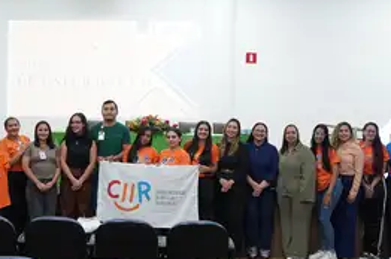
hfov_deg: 36.2
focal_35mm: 55
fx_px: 597
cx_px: 169
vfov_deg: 24.5
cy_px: 110
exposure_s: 1/160
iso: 1600
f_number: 2.8
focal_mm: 24
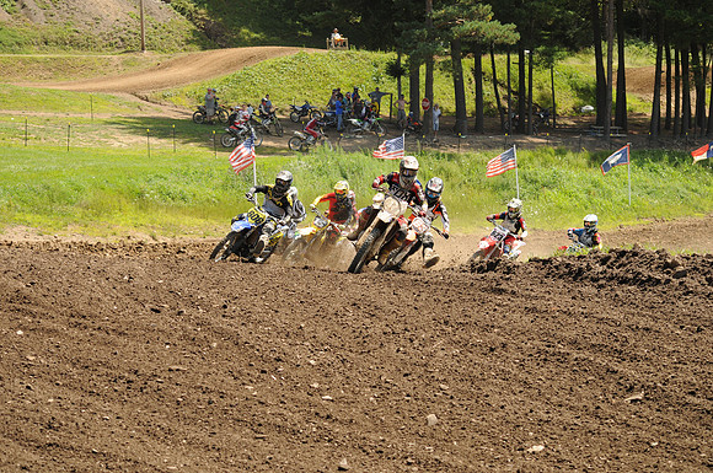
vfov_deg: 14.7
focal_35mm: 93
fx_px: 1839
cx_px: 356
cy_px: 236
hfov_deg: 21.9
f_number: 5.6
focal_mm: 62
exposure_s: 1/1000
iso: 400
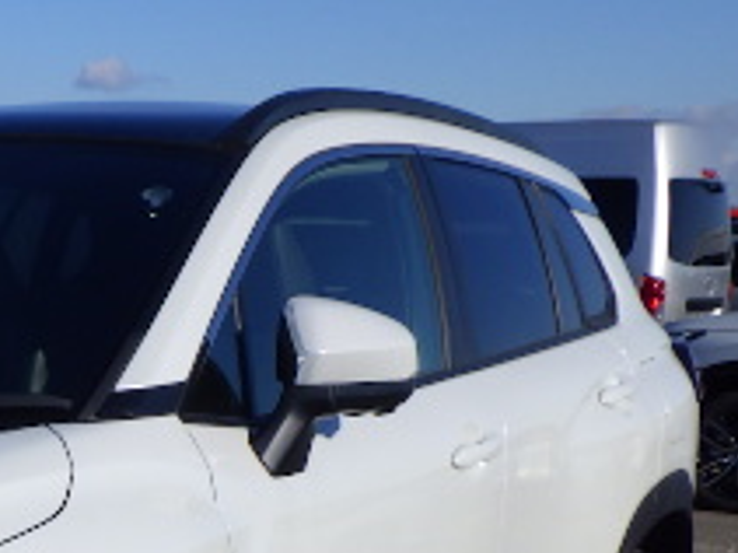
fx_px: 1811
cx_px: -287
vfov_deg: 16.3
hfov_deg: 20.5
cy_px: 749
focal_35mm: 85
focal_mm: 5
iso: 125
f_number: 4.2
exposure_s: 1/1500
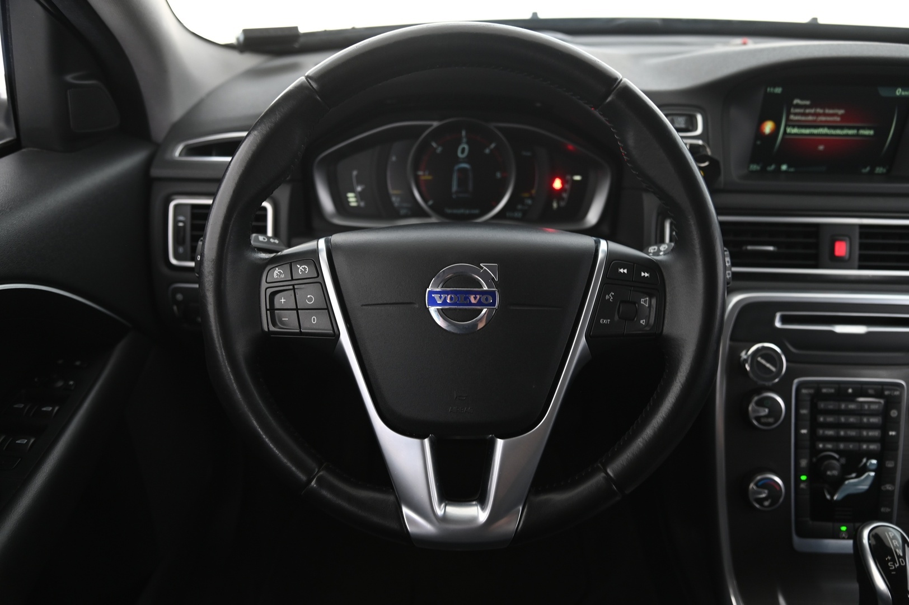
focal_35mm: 30
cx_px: 454
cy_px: 302
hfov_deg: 62.0
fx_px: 757
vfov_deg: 43.5
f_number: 4
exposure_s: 1/8
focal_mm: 30
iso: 1000
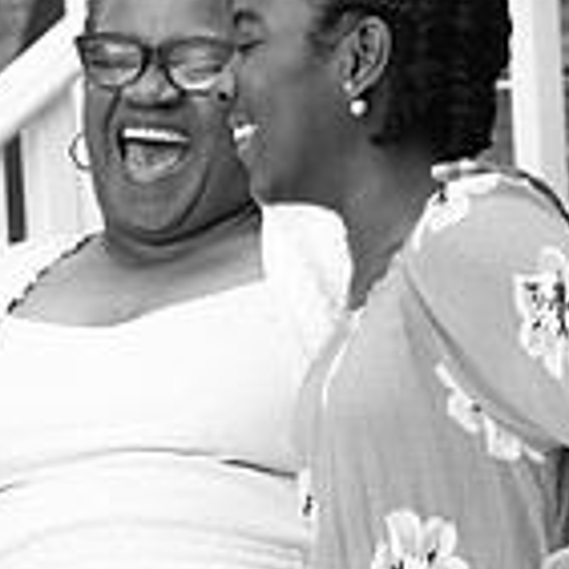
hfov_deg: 3.7
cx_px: 472
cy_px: 393
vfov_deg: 3.7
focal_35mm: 471
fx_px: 8759
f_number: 5.6
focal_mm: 135
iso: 1250
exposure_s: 1/1000
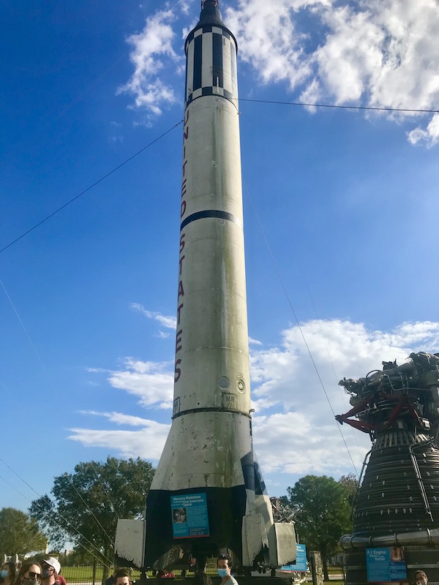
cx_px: 220
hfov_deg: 49.7
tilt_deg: +30.2
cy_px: 292
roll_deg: +0.8
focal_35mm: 28
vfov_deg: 63.4
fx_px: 473
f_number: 1.8
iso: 20
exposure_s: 1/4167
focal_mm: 3.99
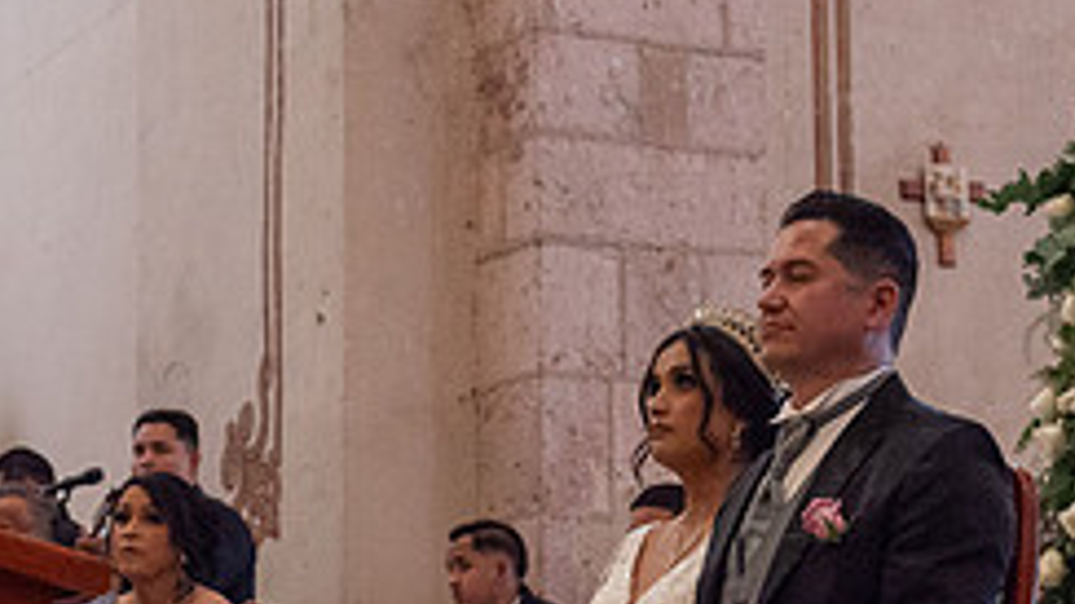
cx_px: 351
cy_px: 680
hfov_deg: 20.9
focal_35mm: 102
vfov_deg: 11.7
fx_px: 2906
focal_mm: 35
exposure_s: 1/100
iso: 2500
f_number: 5
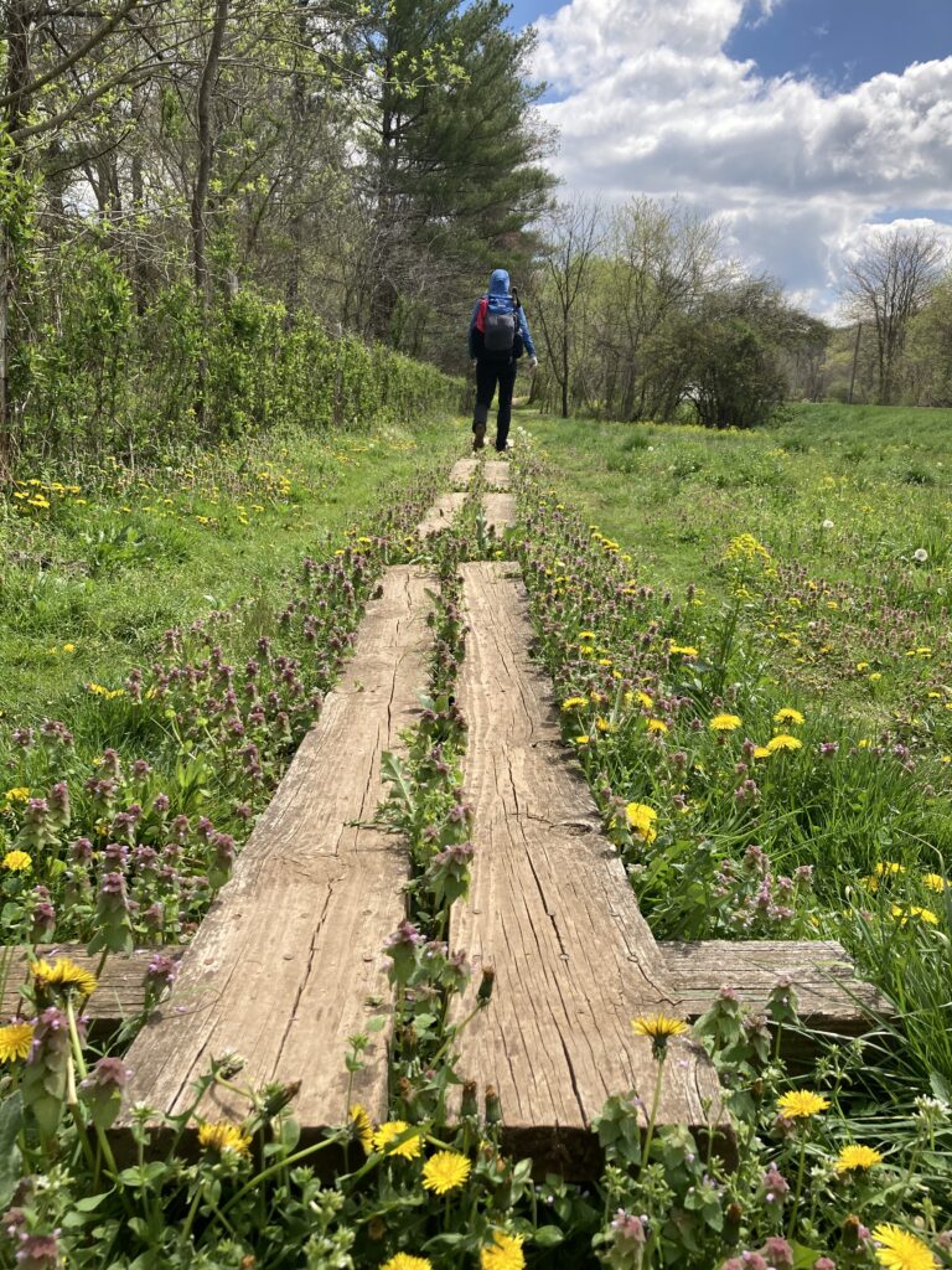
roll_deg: -3.0
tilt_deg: -10.2
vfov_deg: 63.4
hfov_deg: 49.7
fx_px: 1027
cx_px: 476
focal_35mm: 28
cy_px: 635
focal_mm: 3.99
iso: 20
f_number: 1.8
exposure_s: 1/1548
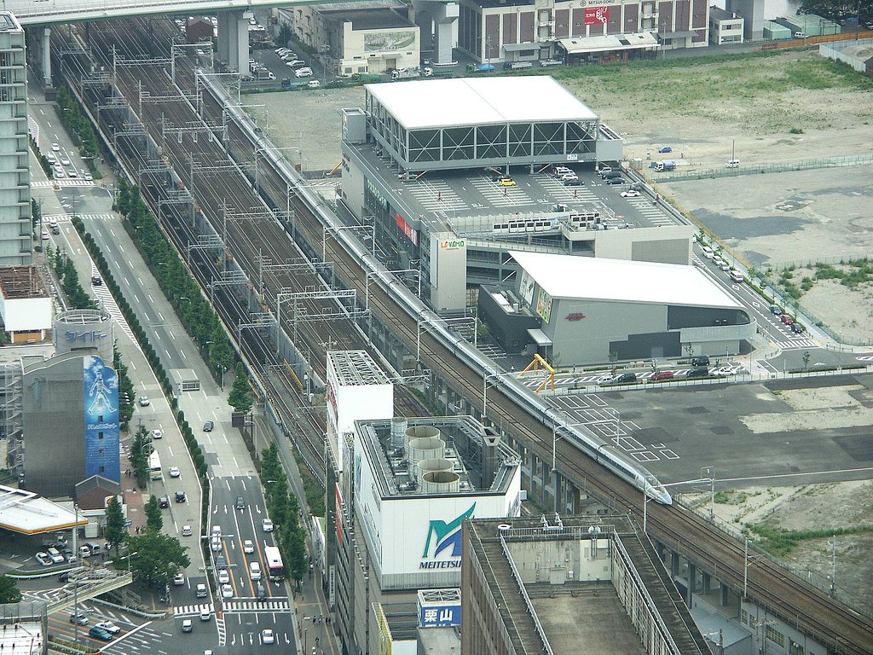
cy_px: 328
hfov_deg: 13.2
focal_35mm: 150
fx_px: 3783
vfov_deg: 9.9
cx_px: 436
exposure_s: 1/125
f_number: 3.2
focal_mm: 38.38
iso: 80
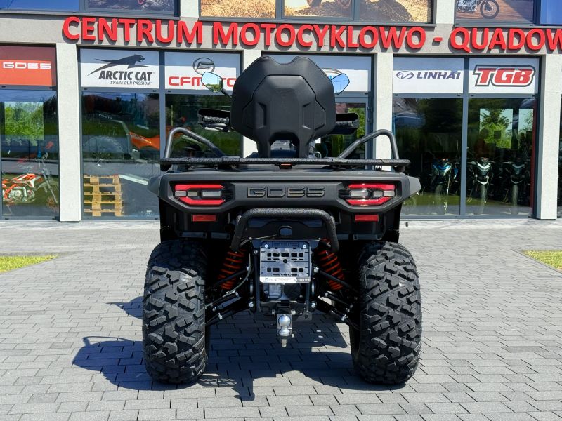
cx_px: 281
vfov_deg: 30.3
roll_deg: -0.8
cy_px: 210
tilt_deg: -4.2
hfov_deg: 39.7
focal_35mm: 48
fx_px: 779
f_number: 1.78
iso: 64
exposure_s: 1/2762
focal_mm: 6.76
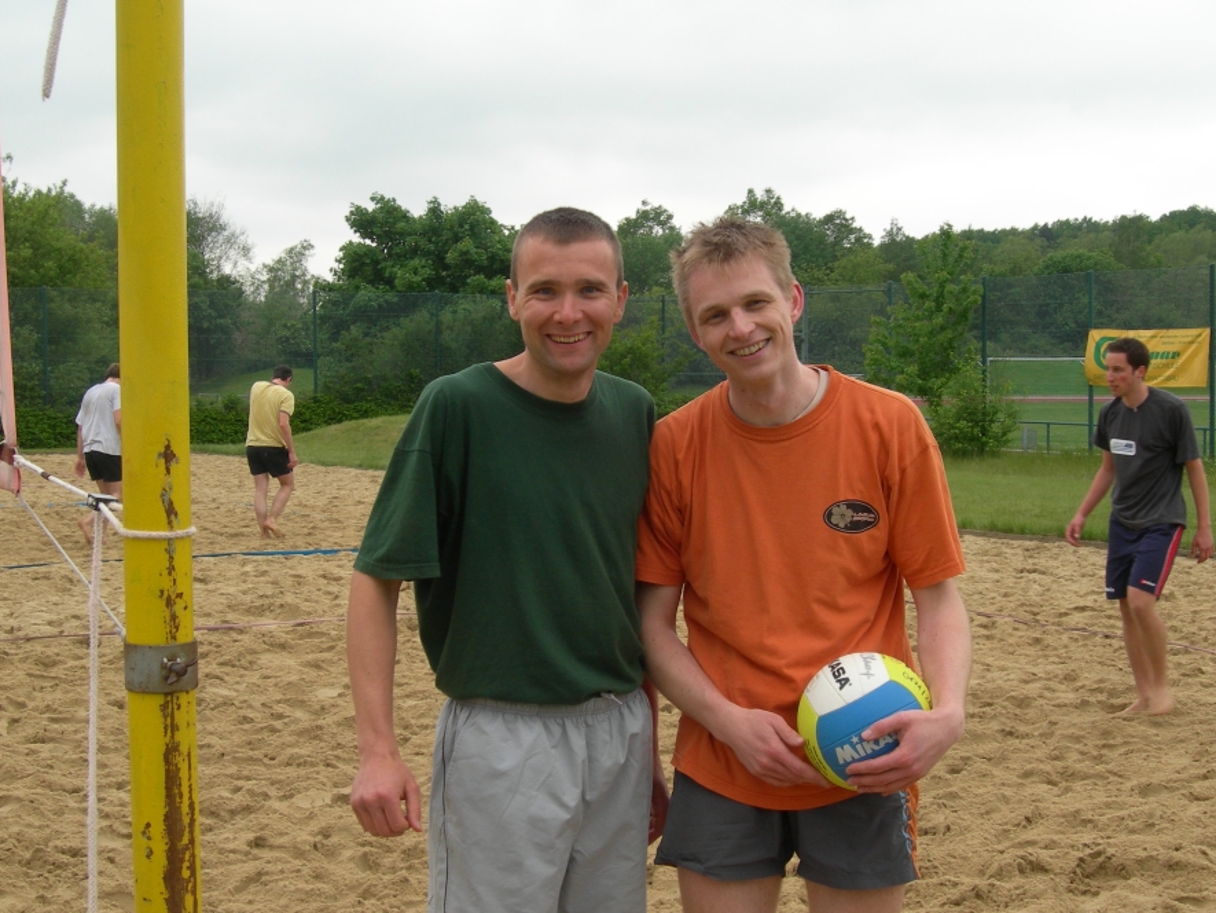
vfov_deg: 24.8
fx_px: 2073
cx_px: 662
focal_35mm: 59
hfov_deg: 32.7
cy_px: 474
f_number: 5.4
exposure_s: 1/69.1
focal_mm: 10.6
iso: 50
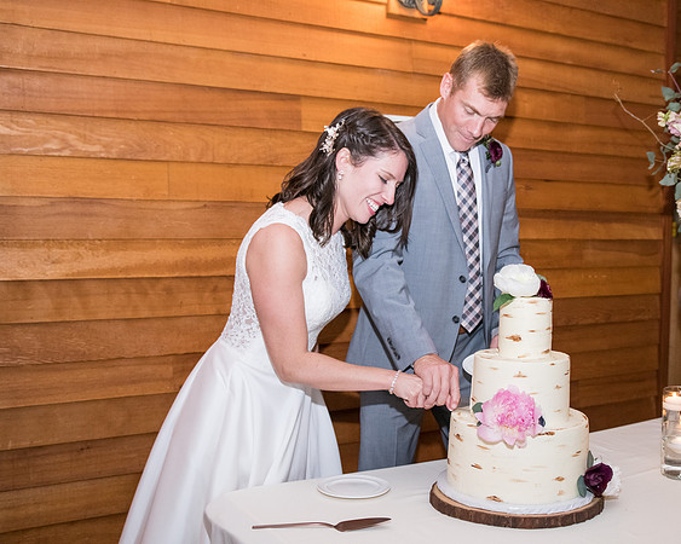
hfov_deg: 43.4
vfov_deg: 35.6
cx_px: 430
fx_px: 848
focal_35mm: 42
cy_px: 284
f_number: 3.5
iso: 2000
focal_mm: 32
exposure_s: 1/320
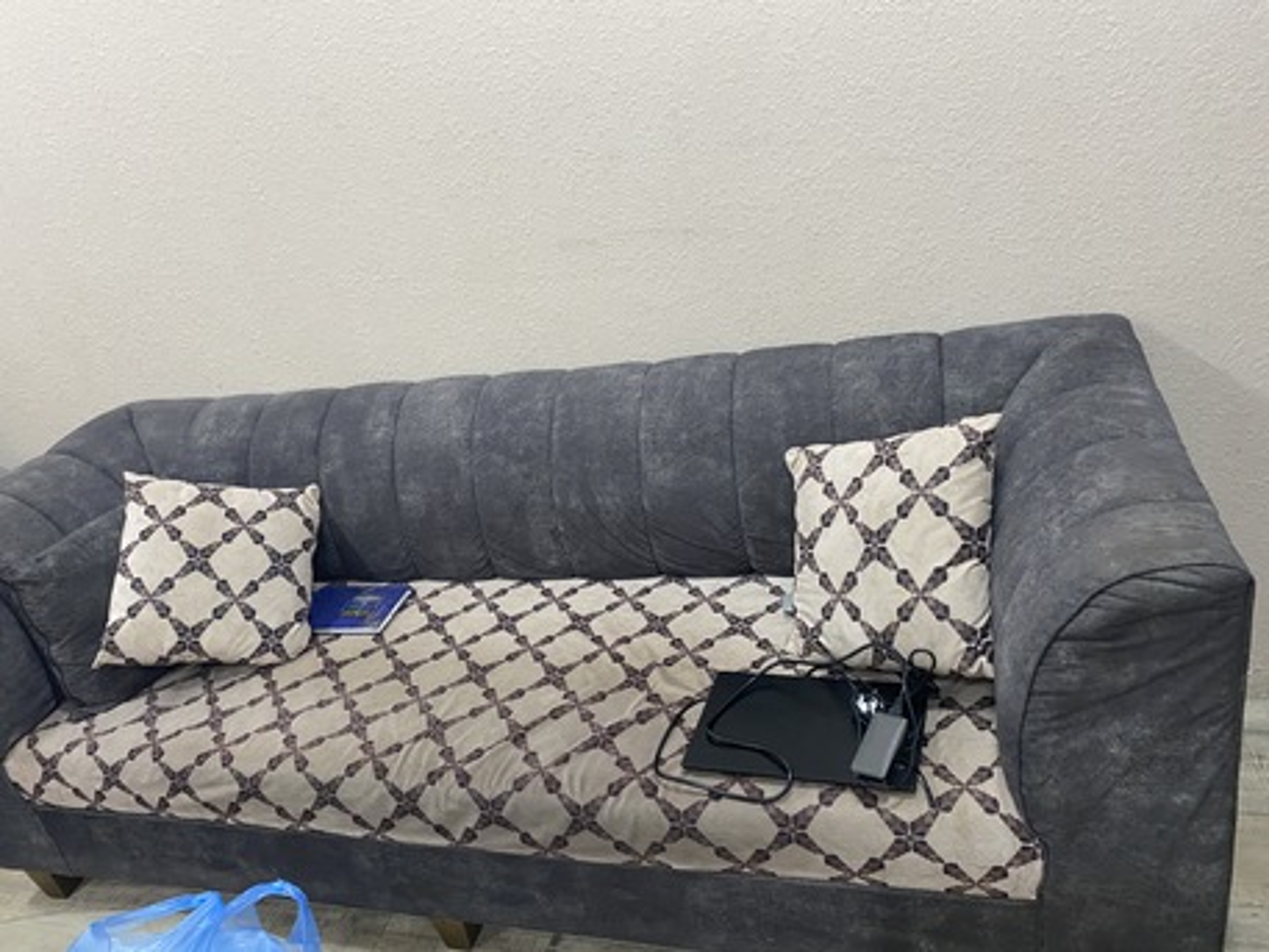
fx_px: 953
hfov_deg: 67.3
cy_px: 476
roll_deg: +12.8
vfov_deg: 53.1
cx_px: 634
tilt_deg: -26.2
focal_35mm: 26
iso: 320
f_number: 1.8
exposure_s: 1/60
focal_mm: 4.25
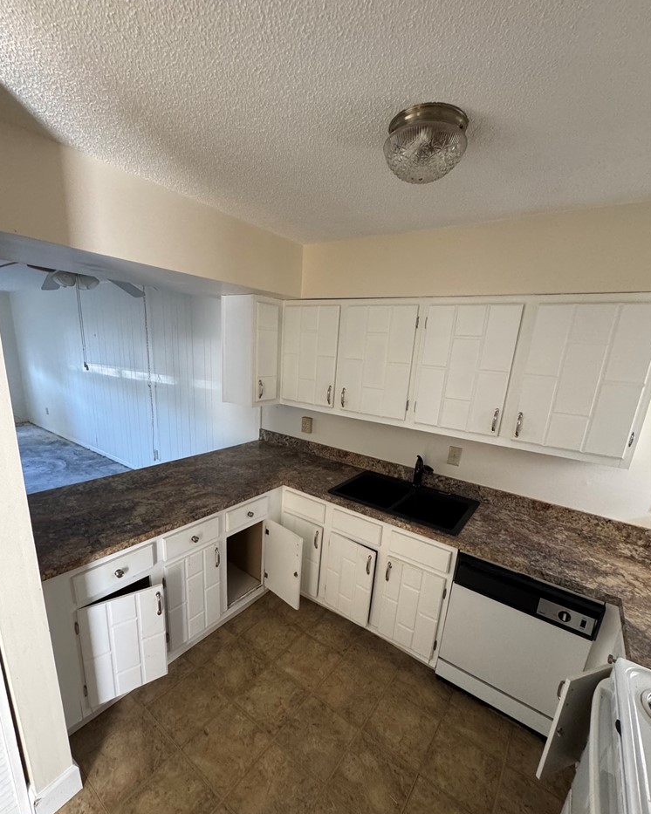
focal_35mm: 15
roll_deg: -3.9
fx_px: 361
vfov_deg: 96.5
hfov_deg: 84.0
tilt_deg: -14.4
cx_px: 321
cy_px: 444
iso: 500
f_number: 2.2
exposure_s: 1/60
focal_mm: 2.22
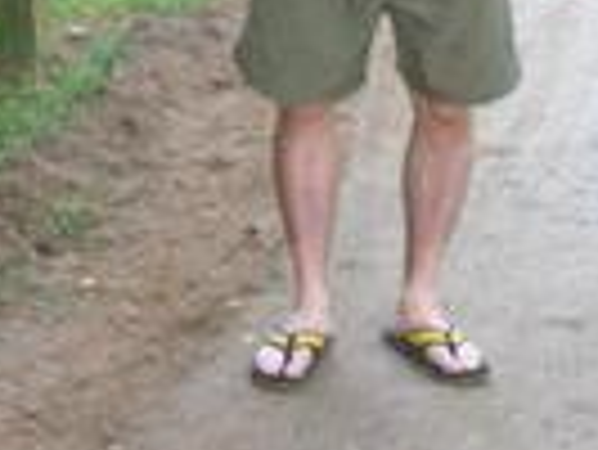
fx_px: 2334
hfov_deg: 14.6
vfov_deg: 10.6
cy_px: -218
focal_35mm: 135
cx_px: 225
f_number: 2.8
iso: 160
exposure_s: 1/125
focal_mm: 7.54
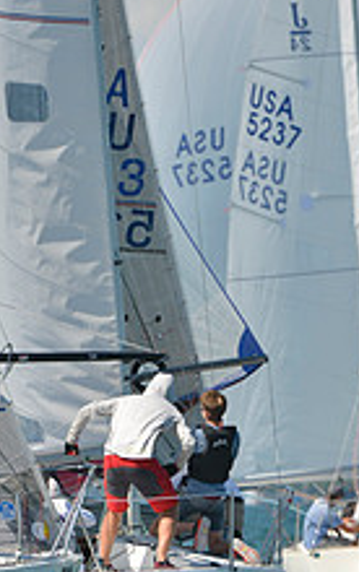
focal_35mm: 1073
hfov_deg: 1.2
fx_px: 16753
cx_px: -146
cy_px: 399
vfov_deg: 2.0
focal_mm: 400
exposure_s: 1/1250
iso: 200
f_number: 6.3
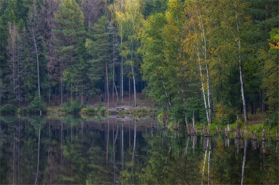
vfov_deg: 9.1
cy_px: 92
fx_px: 1160
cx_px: 140
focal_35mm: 150
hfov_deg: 13.7
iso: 100
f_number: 5.6
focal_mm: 100
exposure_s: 1/125
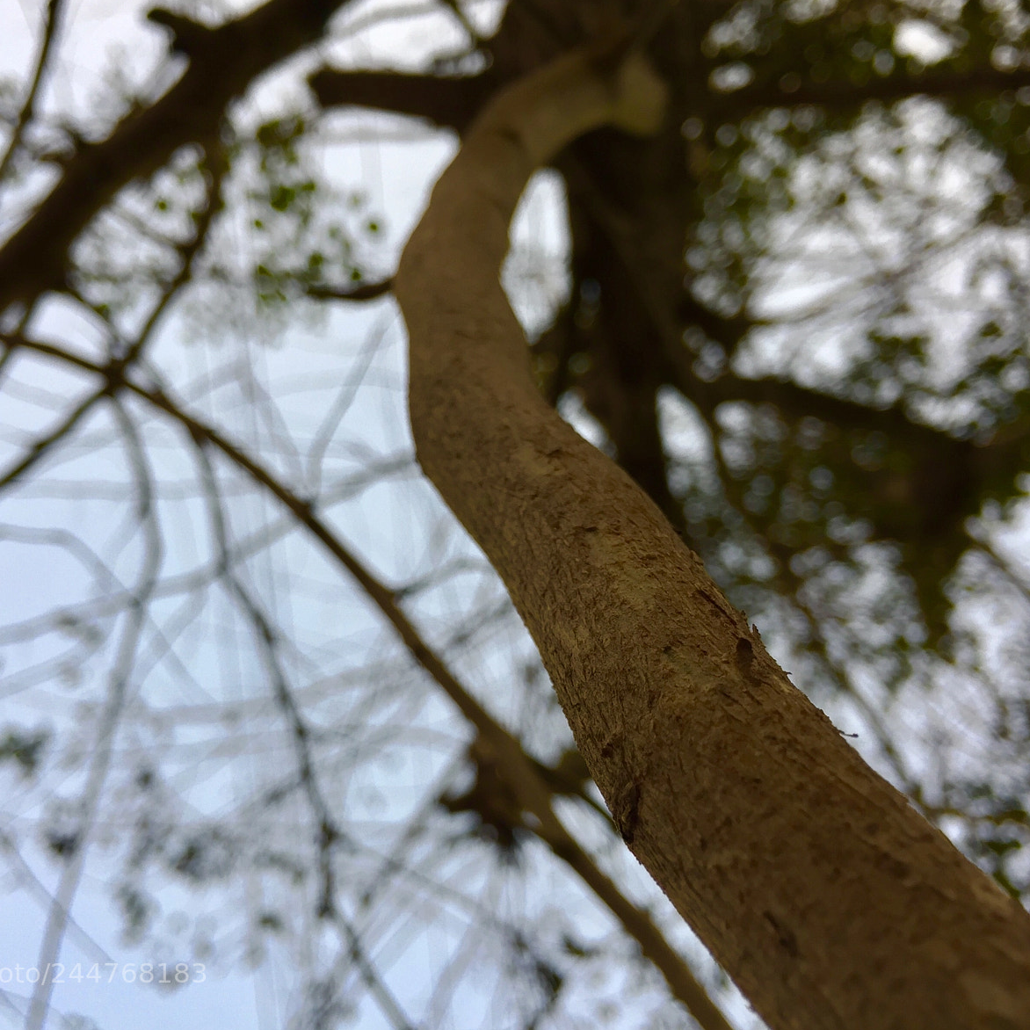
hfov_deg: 47.1
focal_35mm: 35
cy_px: 515
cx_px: 450
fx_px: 1178
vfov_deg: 47.2
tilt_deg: +81.9
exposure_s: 1/100
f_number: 2.2
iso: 40
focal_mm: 4.15
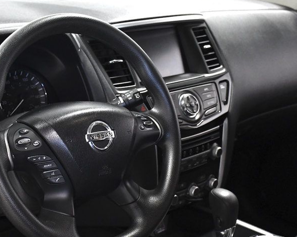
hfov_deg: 25.9
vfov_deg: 20.9
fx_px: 642
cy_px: 147
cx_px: 106
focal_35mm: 73
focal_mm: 30
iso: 2500
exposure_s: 1/320
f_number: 4
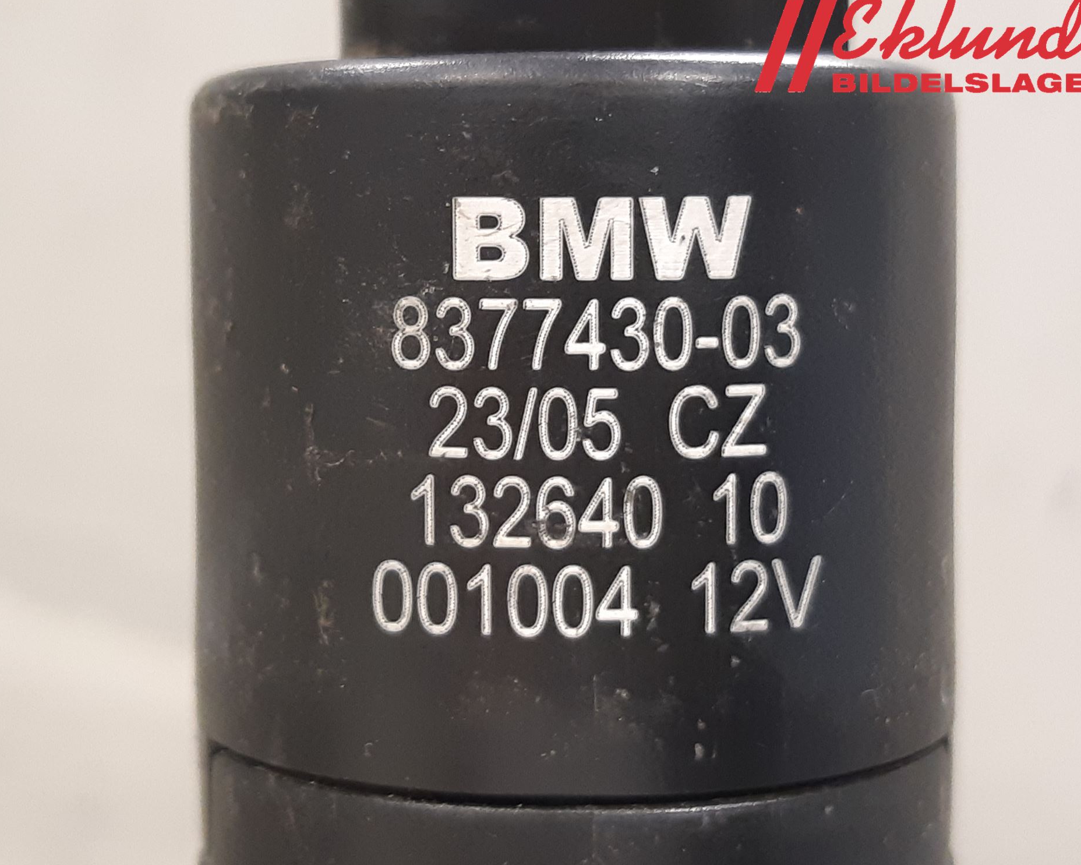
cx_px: 515
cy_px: 441
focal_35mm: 28
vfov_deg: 51.5
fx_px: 896
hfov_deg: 62.2
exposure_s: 1/25
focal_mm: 3.93
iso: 200
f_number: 1.7
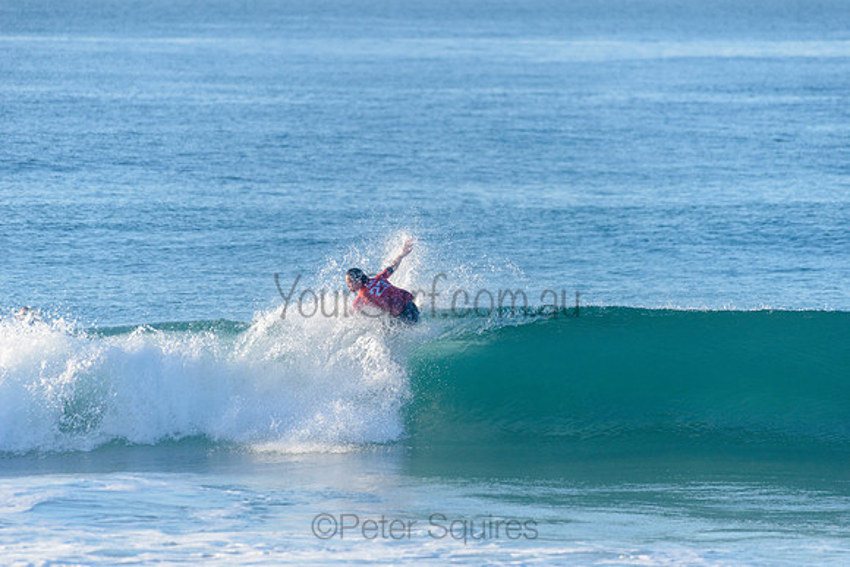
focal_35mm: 500
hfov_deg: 4.1
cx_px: 425
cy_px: 284
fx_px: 11810
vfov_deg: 2.8
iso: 400
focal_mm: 500
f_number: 5.6
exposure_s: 1/2000
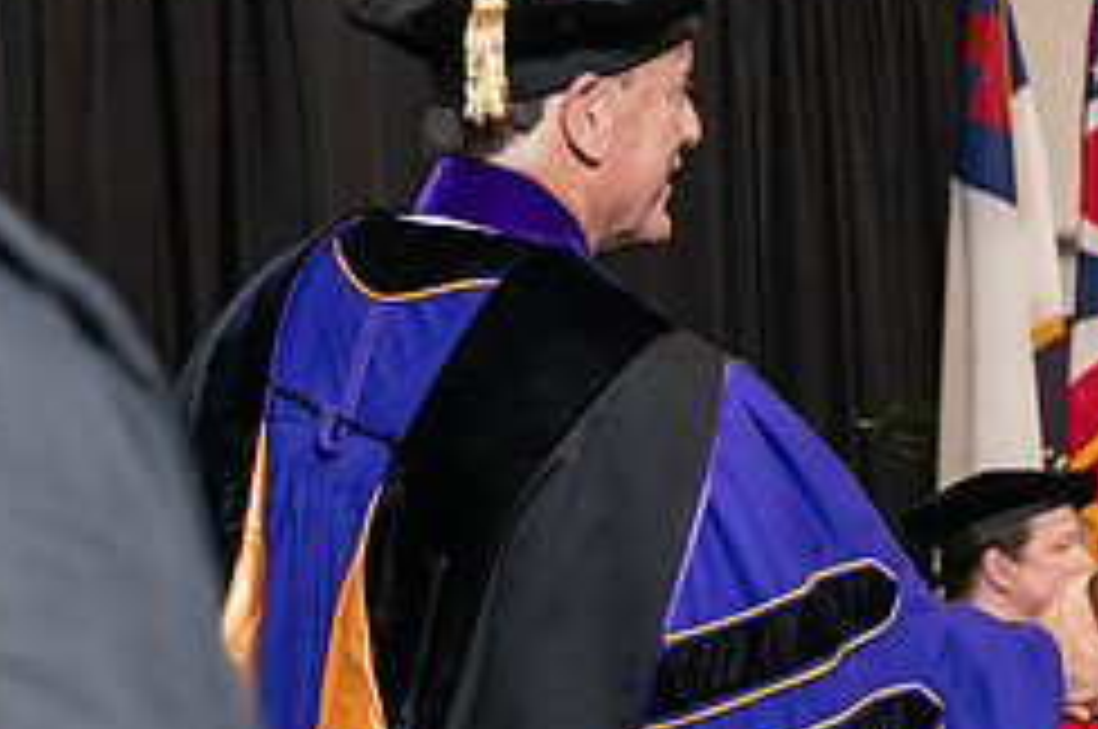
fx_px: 3990
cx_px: 1098
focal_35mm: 131
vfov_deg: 10.4
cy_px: 299
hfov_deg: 15.4
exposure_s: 1/125
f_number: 5
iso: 2000
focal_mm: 55
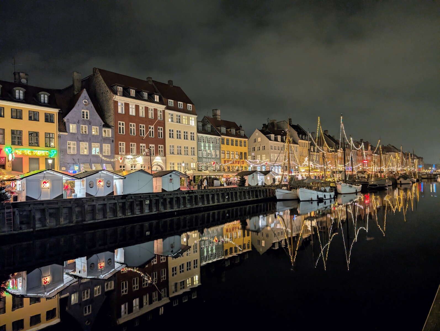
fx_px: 305
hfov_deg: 71.5
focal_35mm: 24
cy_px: 166
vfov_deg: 56.9
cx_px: 220
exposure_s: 1/16.7
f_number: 1.68
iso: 197
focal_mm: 6.9
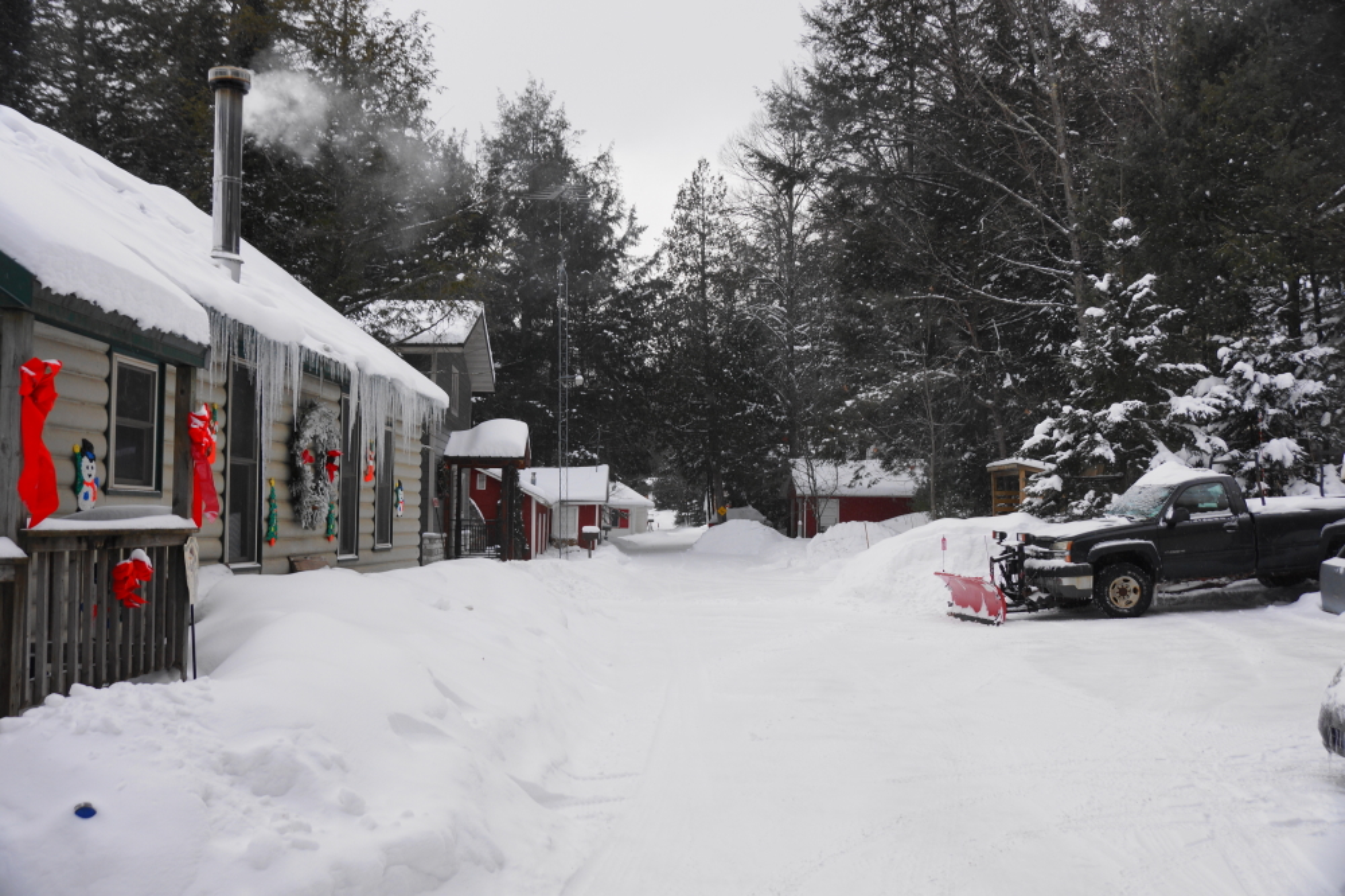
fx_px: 1344
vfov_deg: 36.8
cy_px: 448
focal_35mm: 36
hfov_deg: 53.1
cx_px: 672
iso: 100
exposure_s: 1/125
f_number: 5.6
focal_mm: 24
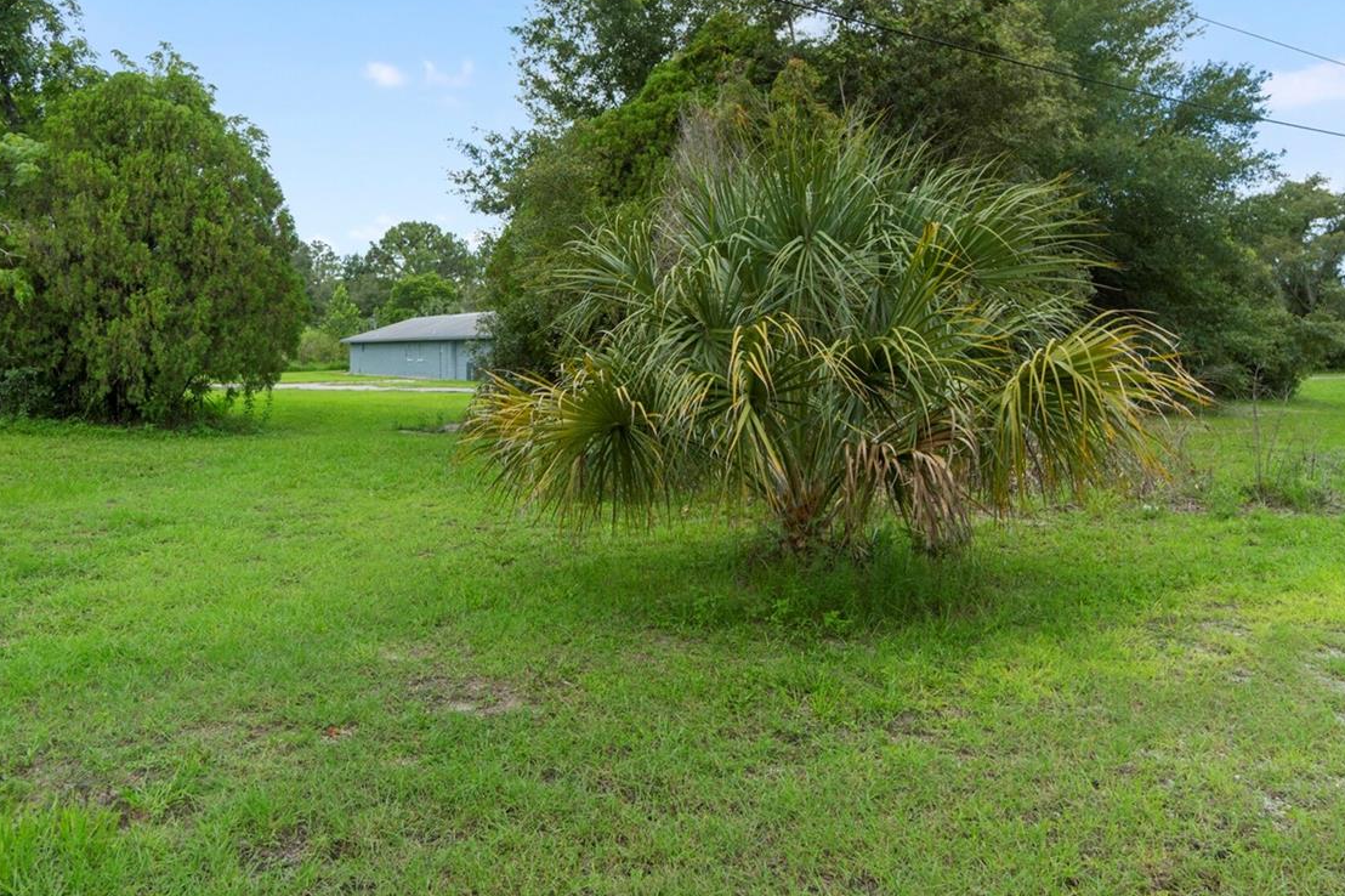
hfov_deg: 68.7
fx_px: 971
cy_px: 319
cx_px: 534
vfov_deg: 48.9
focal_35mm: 26
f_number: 5
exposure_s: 1/500
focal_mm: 12
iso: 320
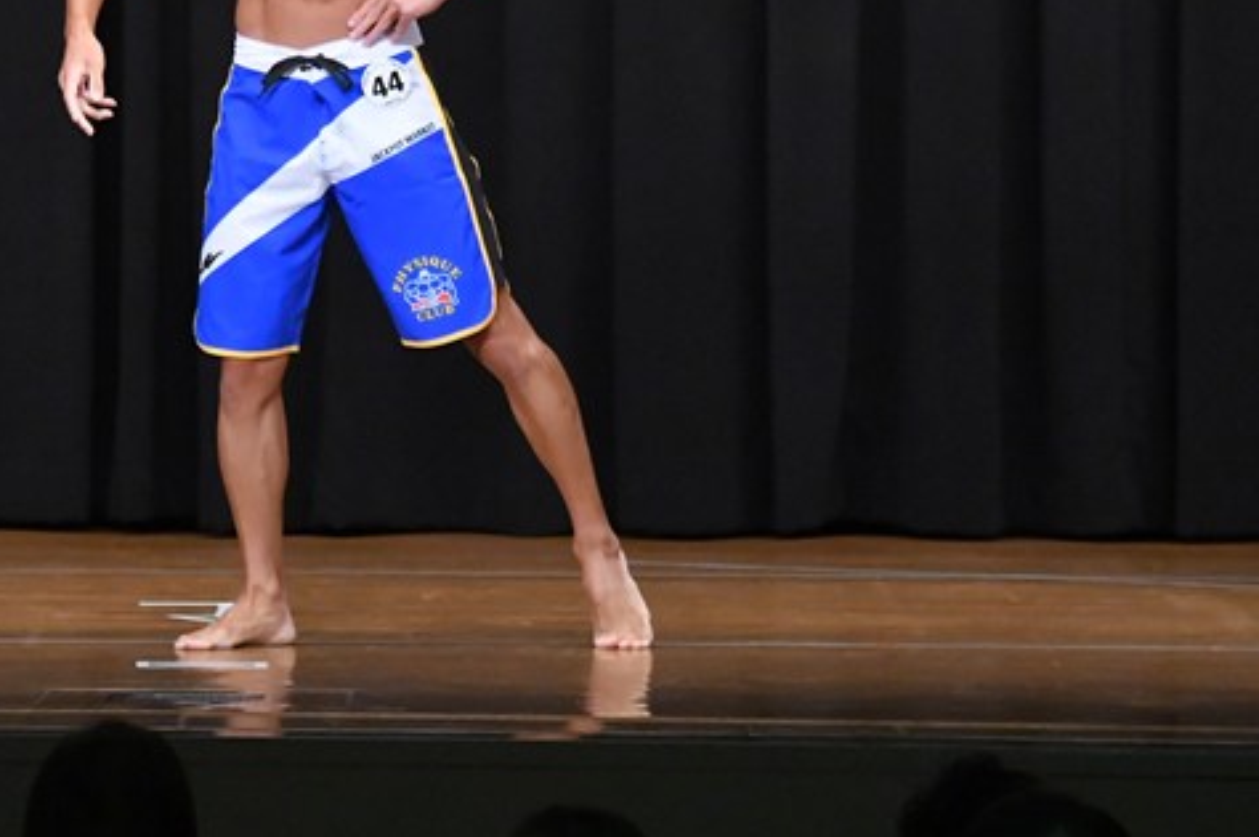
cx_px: 291
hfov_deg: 5.8
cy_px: 229
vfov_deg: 3.9
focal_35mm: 355
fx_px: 12402
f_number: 5.6
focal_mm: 145
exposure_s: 1/400
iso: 8000
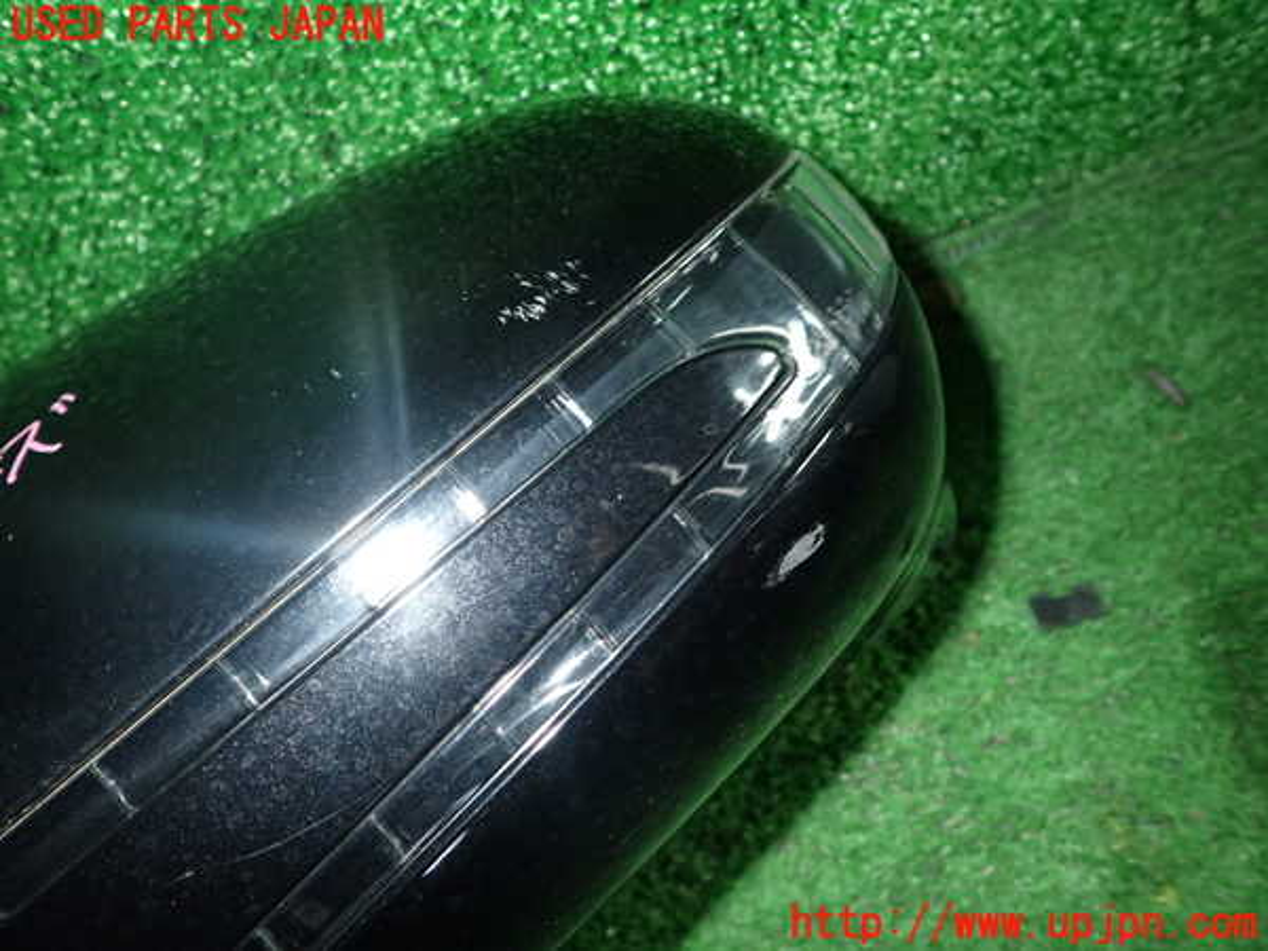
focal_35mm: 28
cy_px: 476
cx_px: 634
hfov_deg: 63.4
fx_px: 1026
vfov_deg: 49.7
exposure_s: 1/30
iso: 200
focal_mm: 5.05
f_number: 6.3
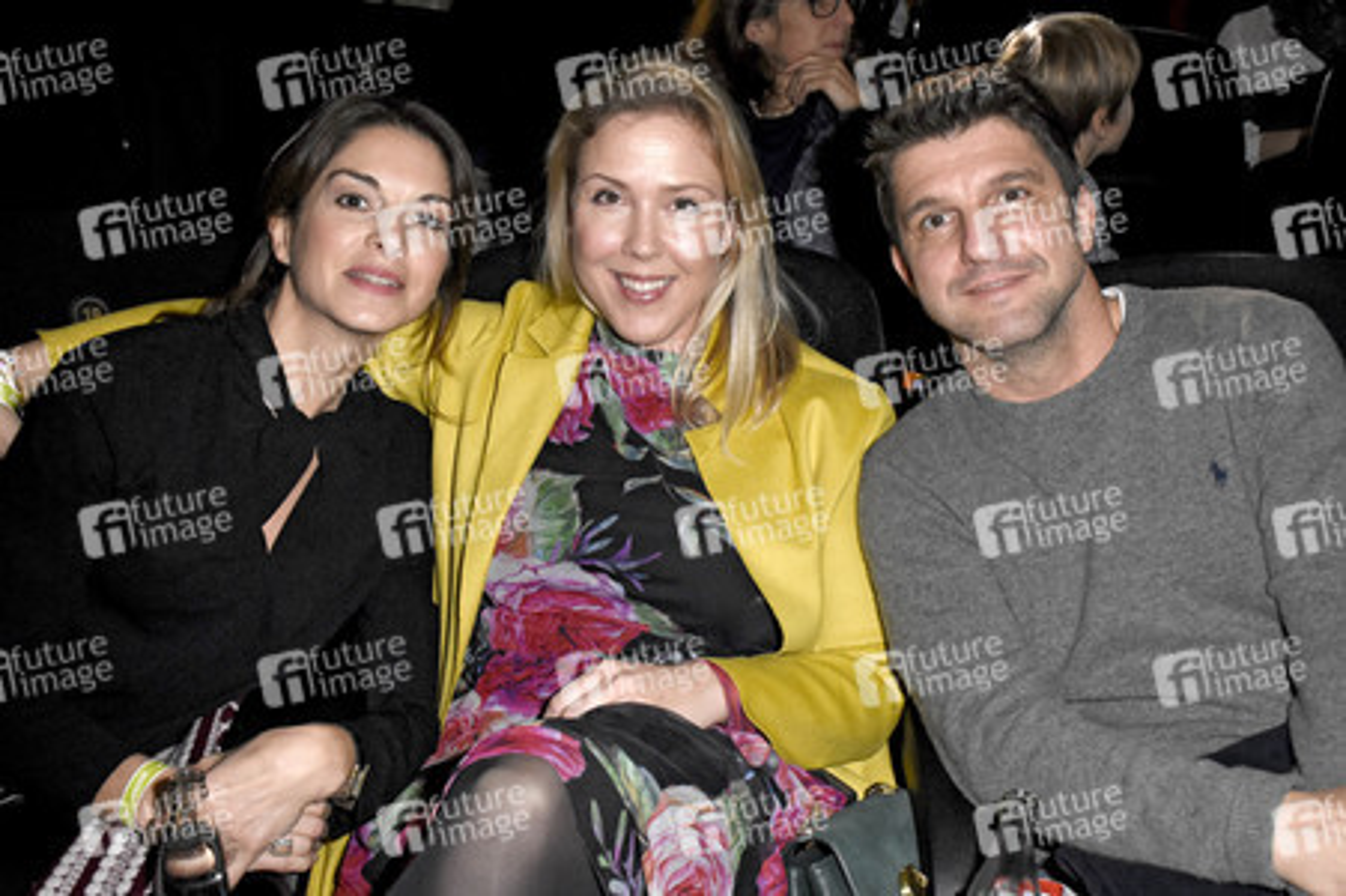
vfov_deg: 29.8
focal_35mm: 45
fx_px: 1681
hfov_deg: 43.6
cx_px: 673
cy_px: 448
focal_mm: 30
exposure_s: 1/60
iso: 3200
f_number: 5.6
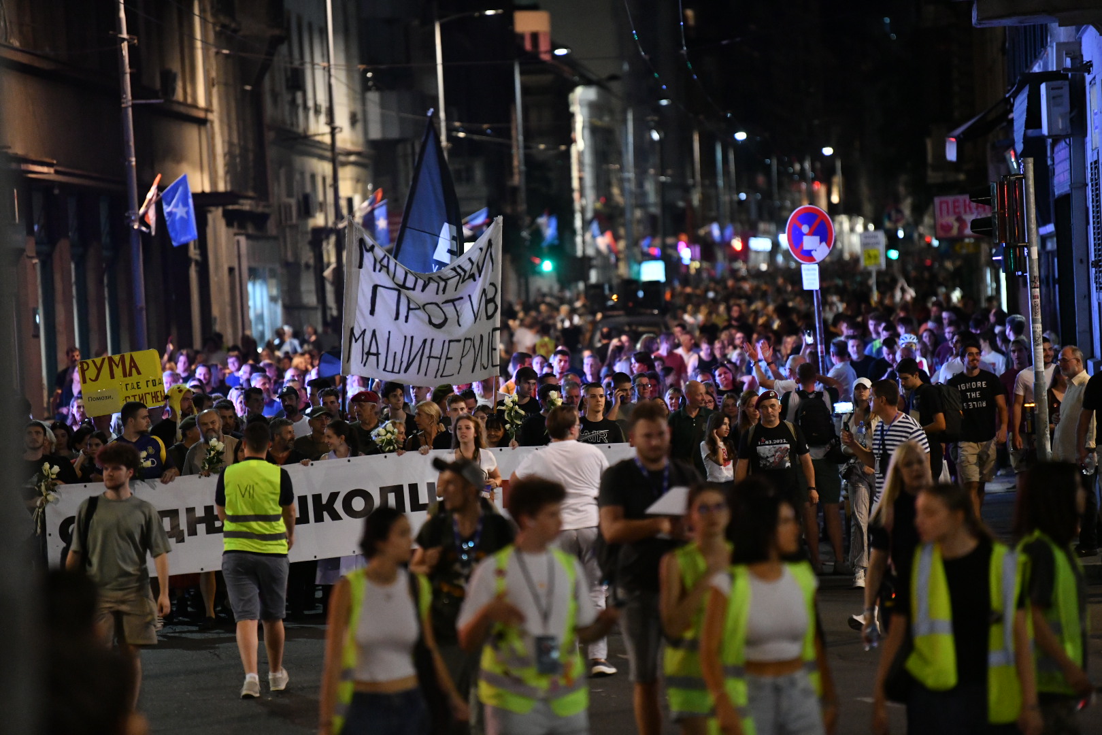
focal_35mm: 200
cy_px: 368
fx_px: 6122
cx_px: 551
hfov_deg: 10.3
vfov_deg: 6.9
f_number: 2.8
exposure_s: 1/100
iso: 5000
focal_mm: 200
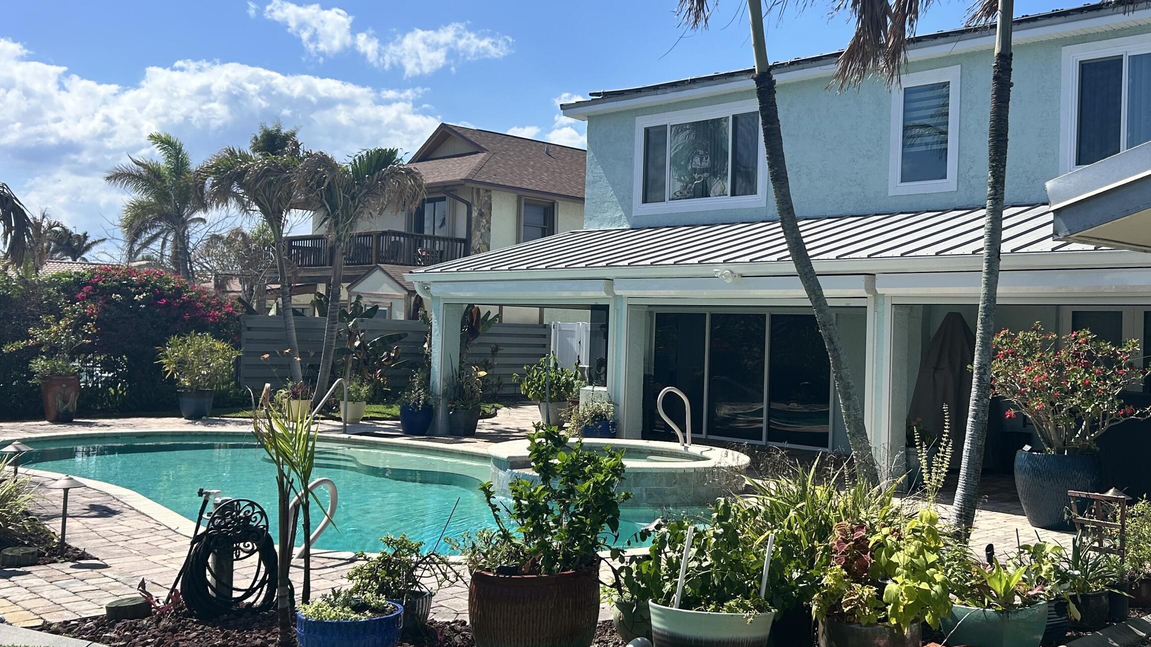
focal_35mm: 37
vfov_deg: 32.0
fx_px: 1129
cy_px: 306
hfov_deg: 53.5
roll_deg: -1.8
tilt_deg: +2.0
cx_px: 710
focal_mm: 5.7
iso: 50
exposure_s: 1/4630
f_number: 1.5
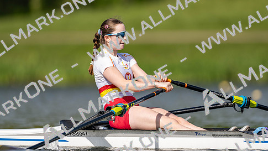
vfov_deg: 1.6
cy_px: 63
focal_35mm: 752
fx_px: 5345
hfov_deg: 2.9
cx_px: 155
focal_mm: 600
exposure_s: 1/2500
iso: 200
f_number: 4
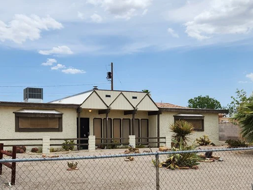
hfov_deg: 40.8
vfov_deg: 31.2
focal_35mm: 46
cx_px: 86
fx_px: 336
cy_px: 134
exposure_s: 1/3075
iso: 20
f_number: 1.8
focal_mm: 5.4
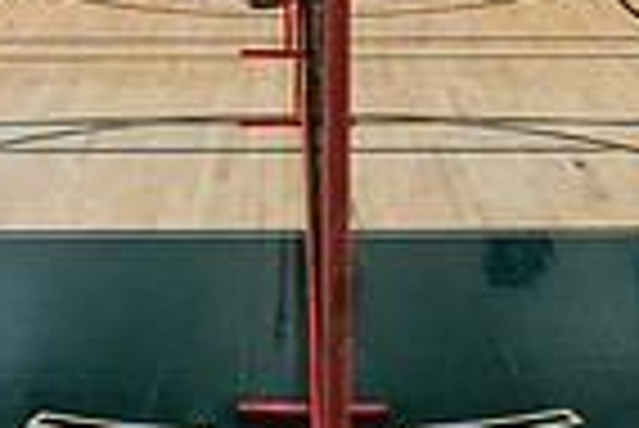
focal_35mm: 100
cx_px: 346
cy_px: -160
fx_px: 1777
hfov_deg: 20.4
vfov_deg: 13.2
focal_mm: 24
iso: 8000
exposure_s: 1/400
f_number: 3.5
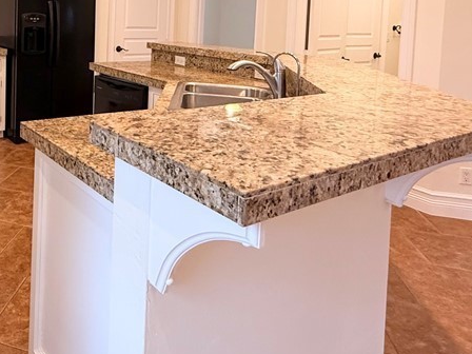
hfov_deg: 51.6
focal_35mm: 32
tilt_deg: -2.2
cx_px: 66
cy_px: 32
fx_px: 436
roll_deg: -1.7
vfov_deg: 40.6
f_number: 2.2
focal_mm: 2.22
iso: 200
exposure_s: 1/60
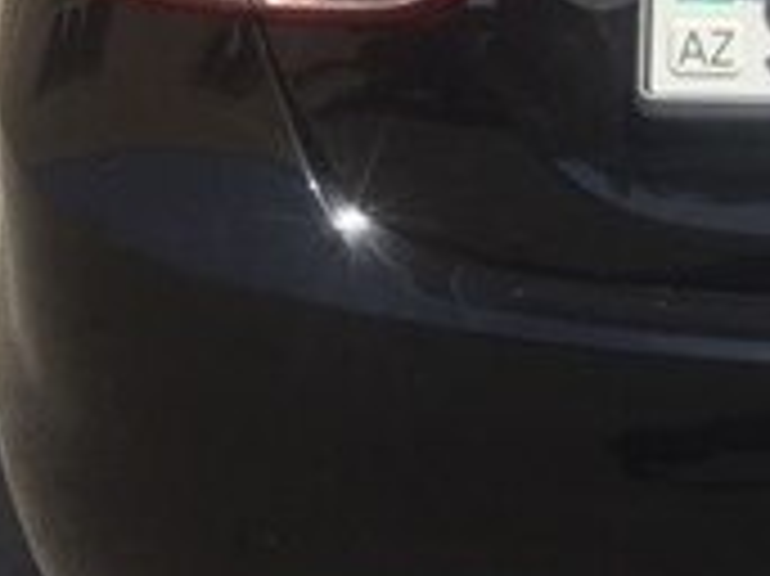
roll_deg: -4.0
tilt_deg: -13.7
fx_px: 2490
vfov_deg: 13.0
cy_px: -61
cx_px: 892
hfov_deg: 16.9
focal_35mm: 112
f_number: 2.2
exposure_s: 1/1721
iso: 32
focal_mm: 4.15
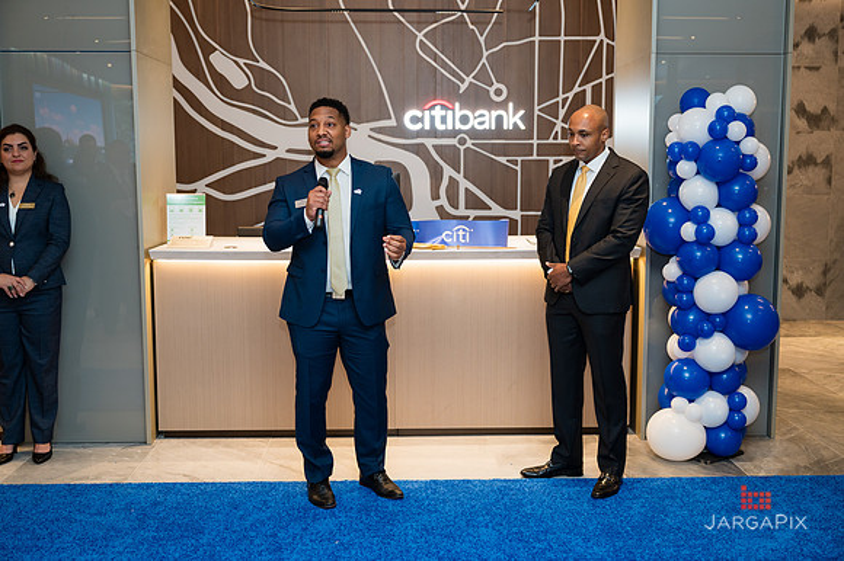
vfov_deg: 34.6
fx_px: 902
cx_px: 423
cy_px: 280
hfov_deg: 50.1
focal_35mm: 39
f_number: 3.2
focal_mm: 38
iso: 400
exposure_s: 1/160
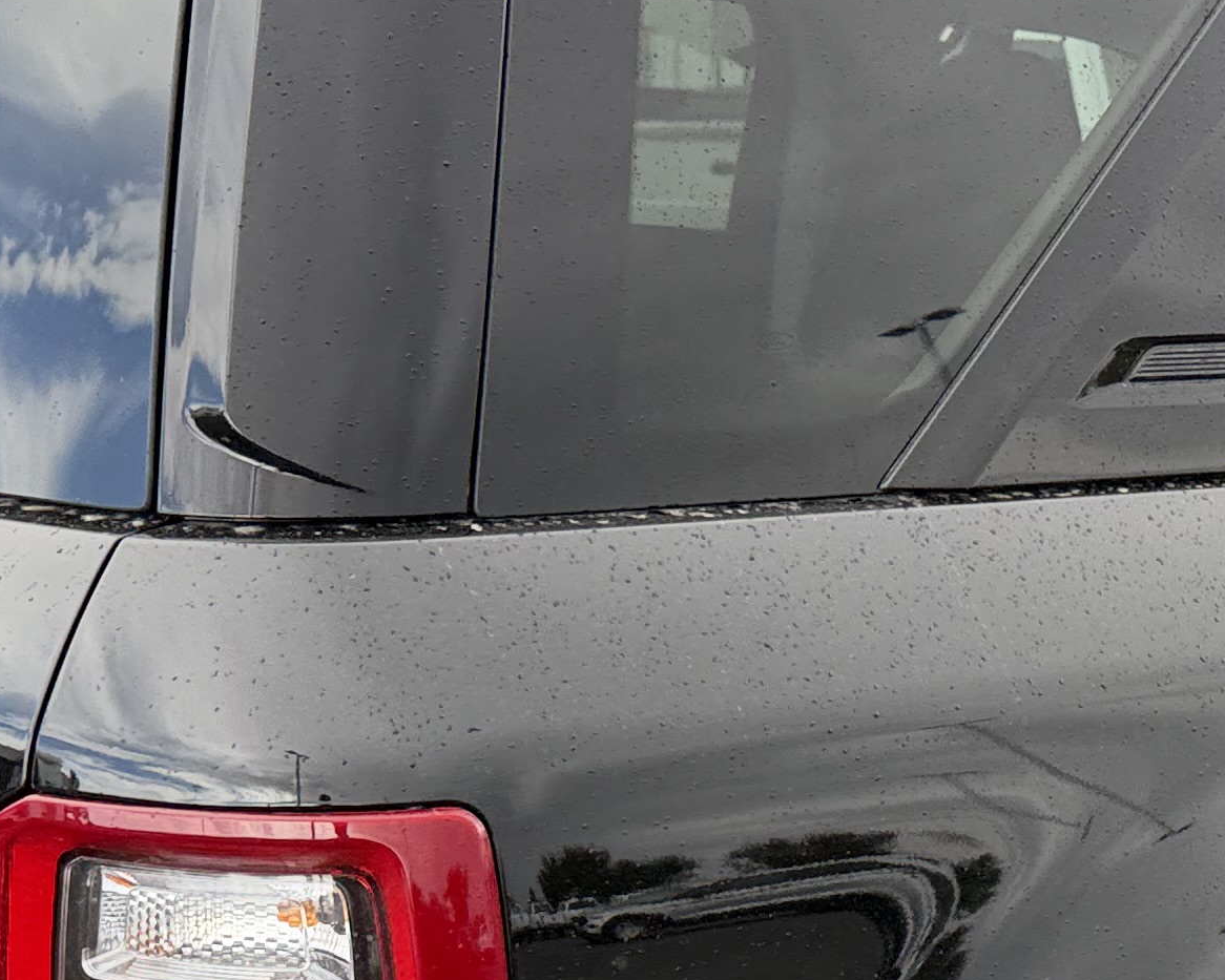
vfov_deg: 18.7
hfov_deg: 23.4
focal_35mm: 81
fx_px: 2937
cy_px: 851
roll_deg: -3.4
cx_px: 880
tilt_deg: -13.4
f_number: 1.78
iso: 100
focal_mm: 6.76
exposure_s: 1/543
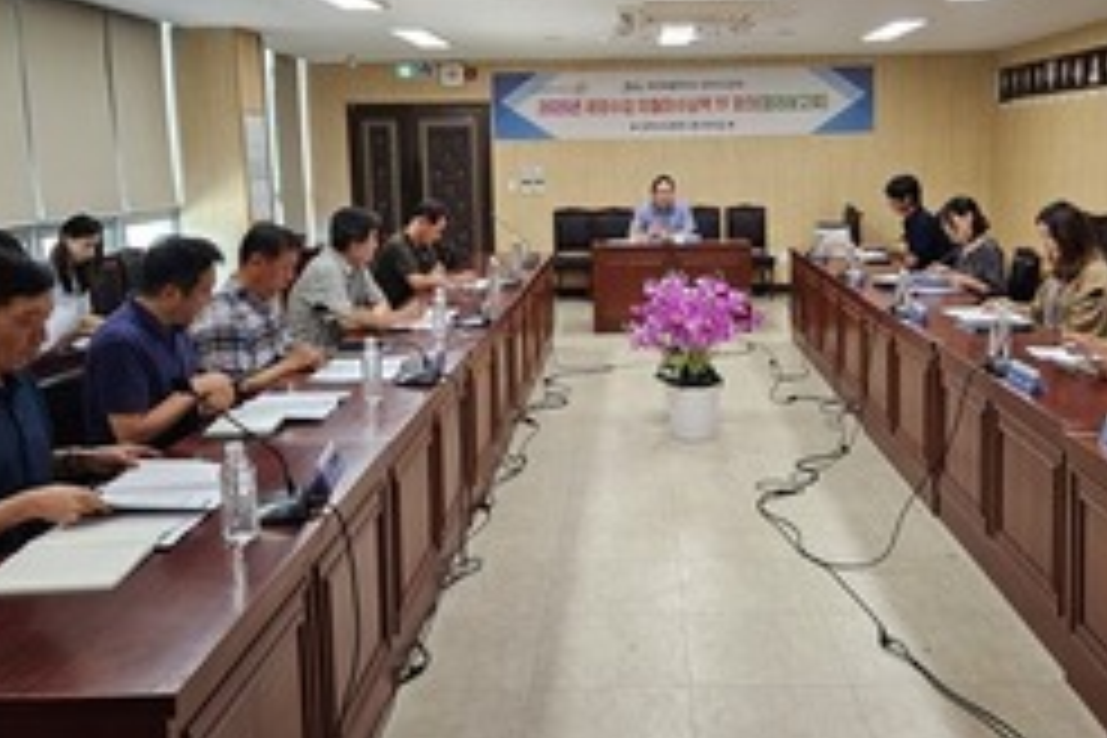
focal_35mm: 34
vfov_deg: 38.7
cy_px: 286
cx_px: 648
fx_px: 1045
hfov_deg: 55.5
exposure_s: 1/120
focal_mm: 5.4
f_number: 1.8
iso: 200
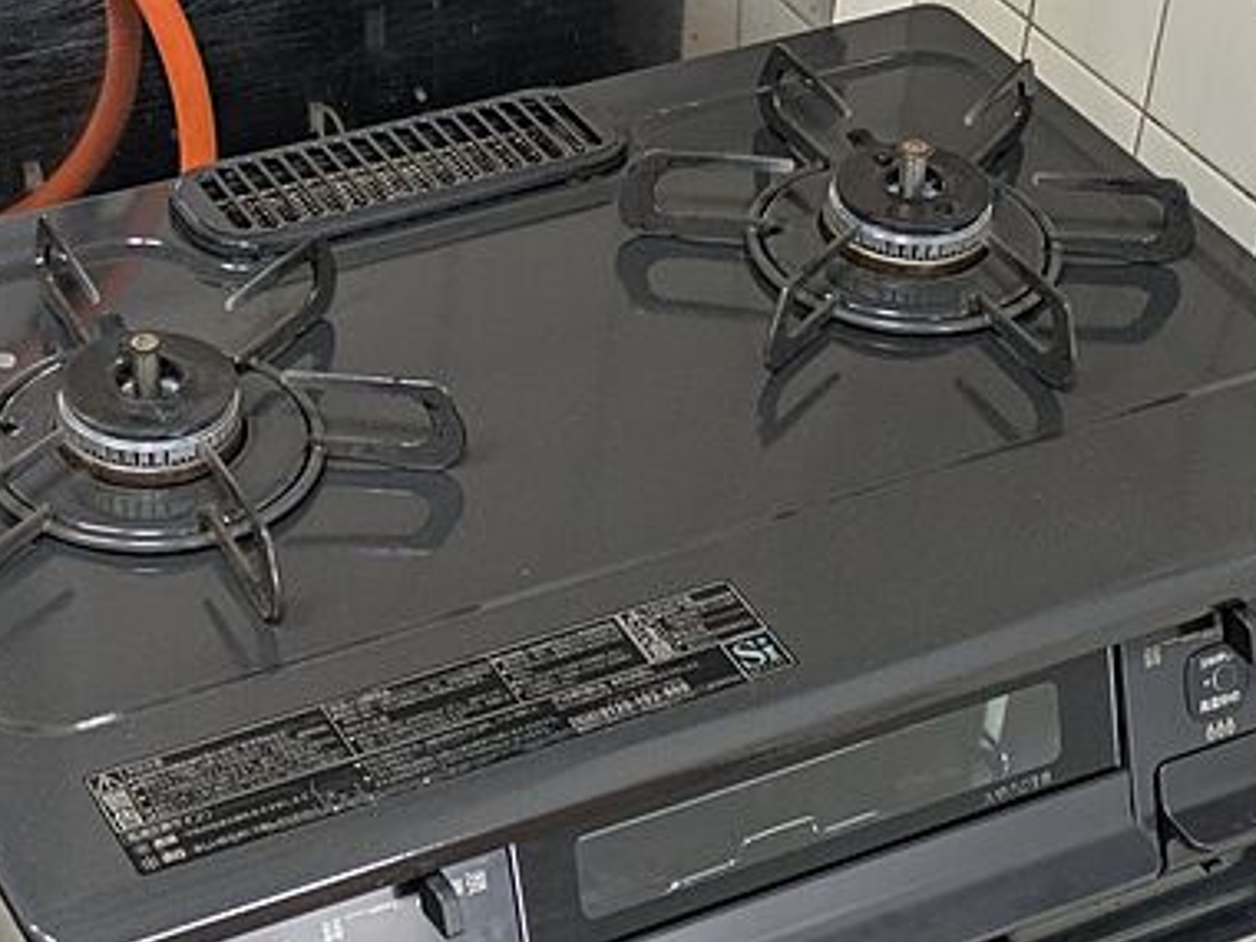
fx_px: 3120
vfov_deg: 17.1
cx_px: 565
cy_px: 631
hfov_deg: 22.7
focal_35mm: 86
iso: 149
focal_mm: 5.43
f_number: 1.89
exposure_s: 1/40
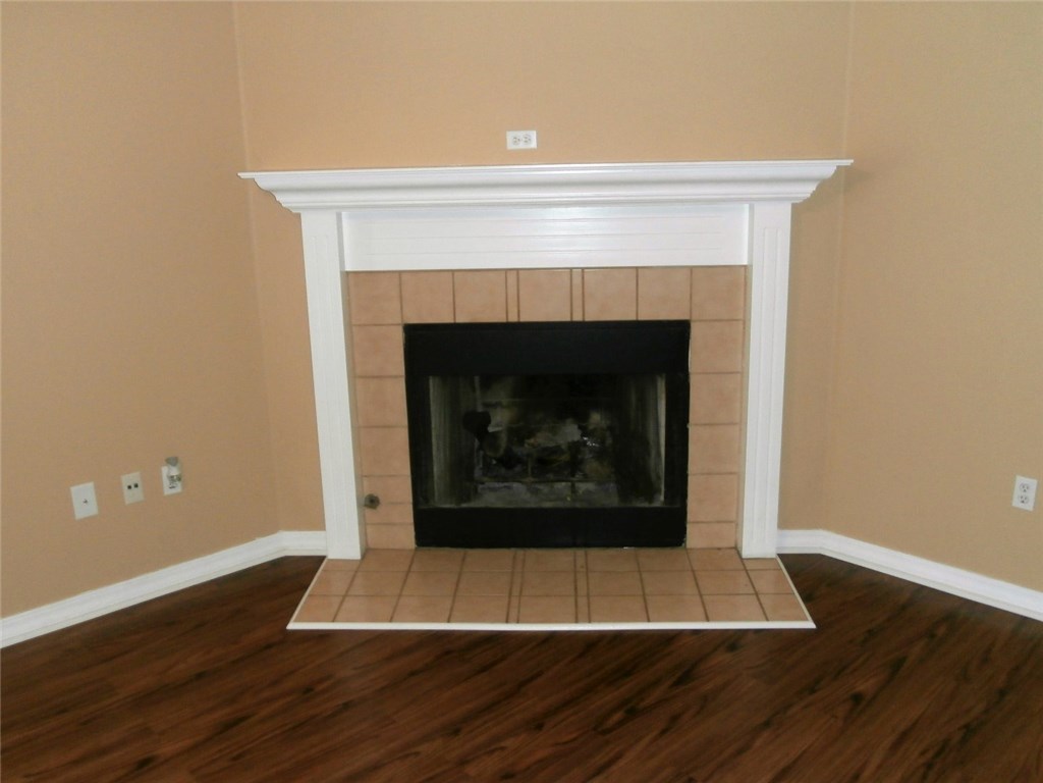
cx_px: 522
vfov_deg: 46.8
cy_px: 392
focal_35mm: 30
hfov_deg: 60.0
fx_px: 904
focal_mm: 5.36
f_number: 3.5
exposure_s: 1/30
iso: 200
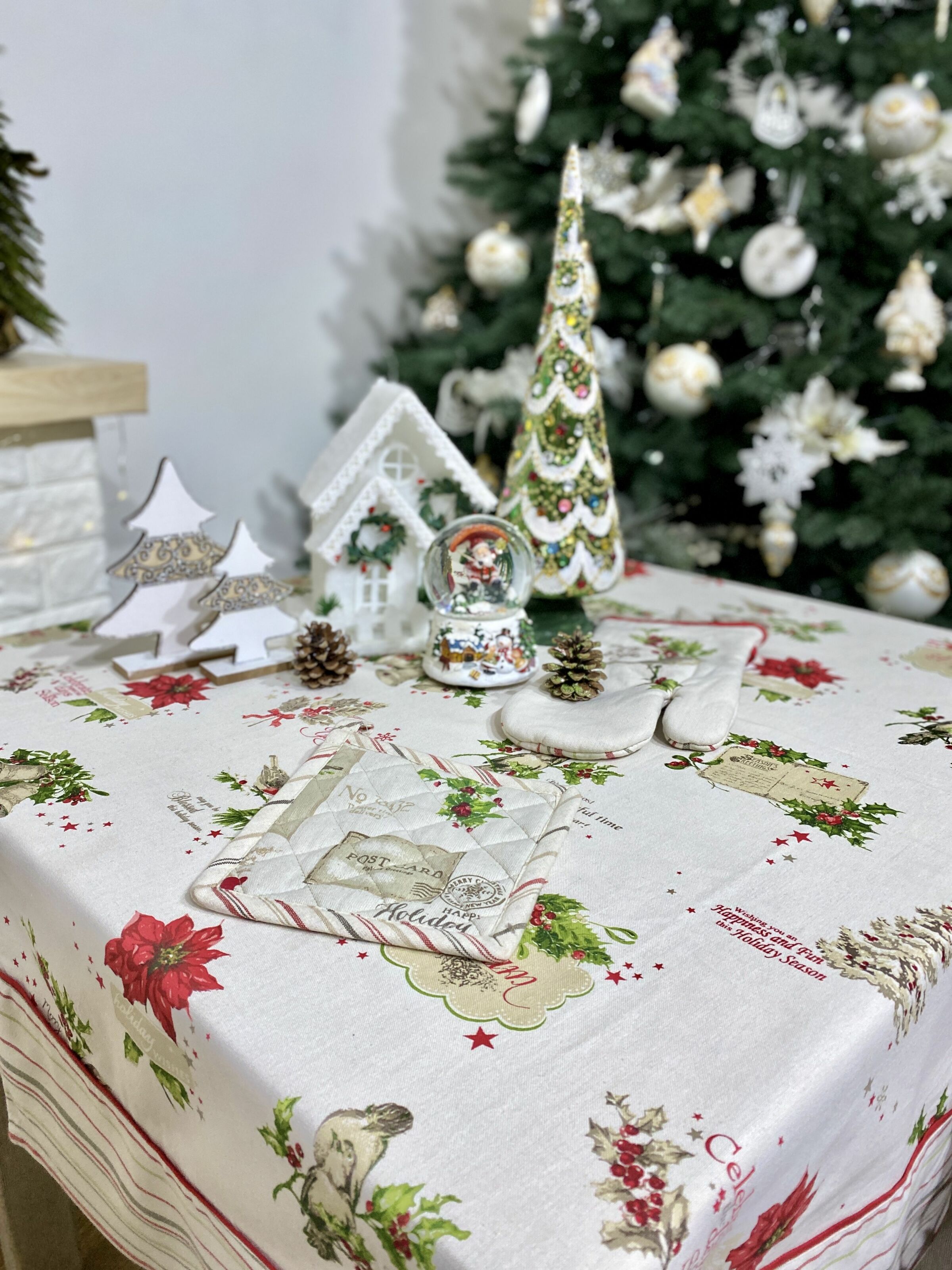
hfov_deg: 53.1
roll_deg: -1.1
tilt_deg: -18.4
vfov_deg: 67.3
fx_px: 953
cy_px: 635
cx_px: 476
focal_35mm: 26
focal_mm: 4.25
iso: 100
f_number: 1.8
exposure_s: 1/100
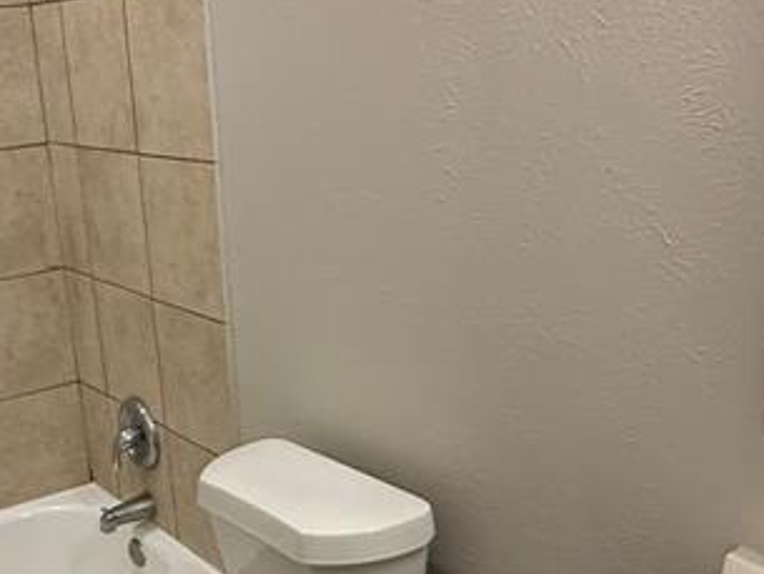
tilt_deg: -24.6
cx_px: 220
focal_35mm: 47
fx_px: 1038
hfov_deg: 39.6
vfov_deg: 29.7
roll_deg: +3.7
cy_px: 504
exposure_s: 1/120
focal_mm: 2.22
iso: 250
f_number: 2.2
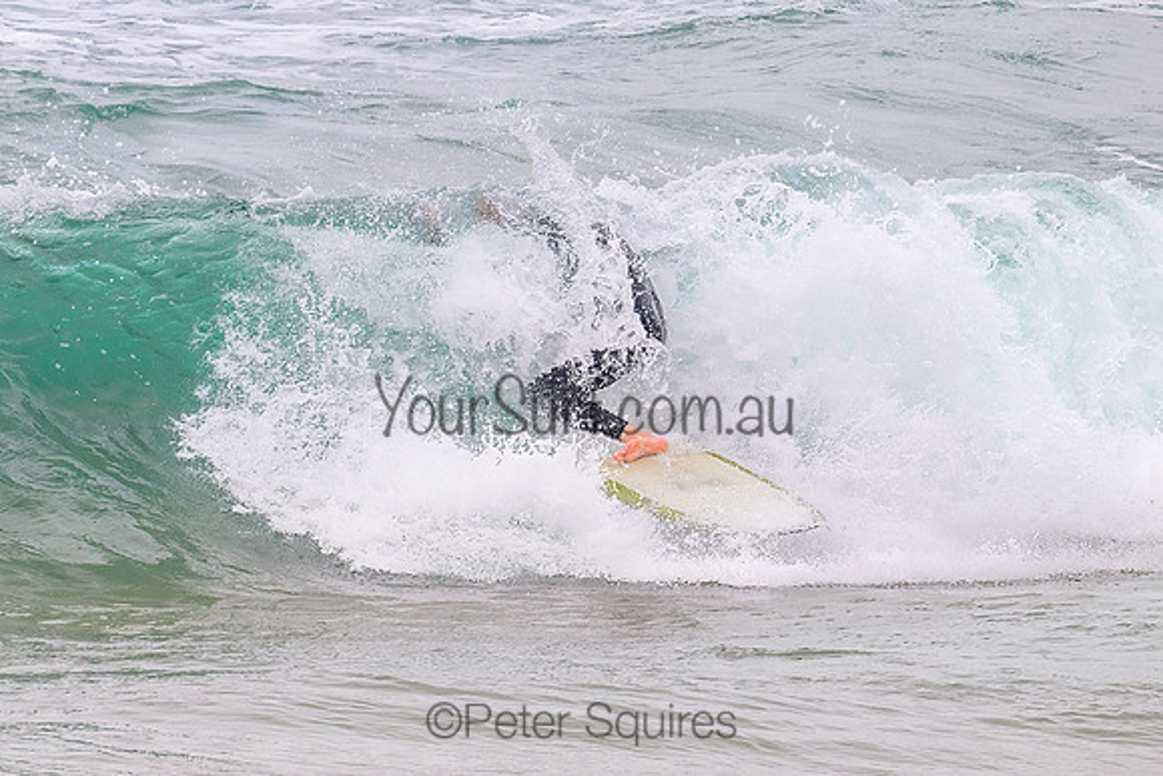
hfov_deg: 2.8
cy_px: 339
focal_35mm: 736
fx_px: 23770
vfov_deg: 1.9
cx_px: 432
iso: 900
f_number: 11
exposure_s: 1/2000
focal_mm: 550
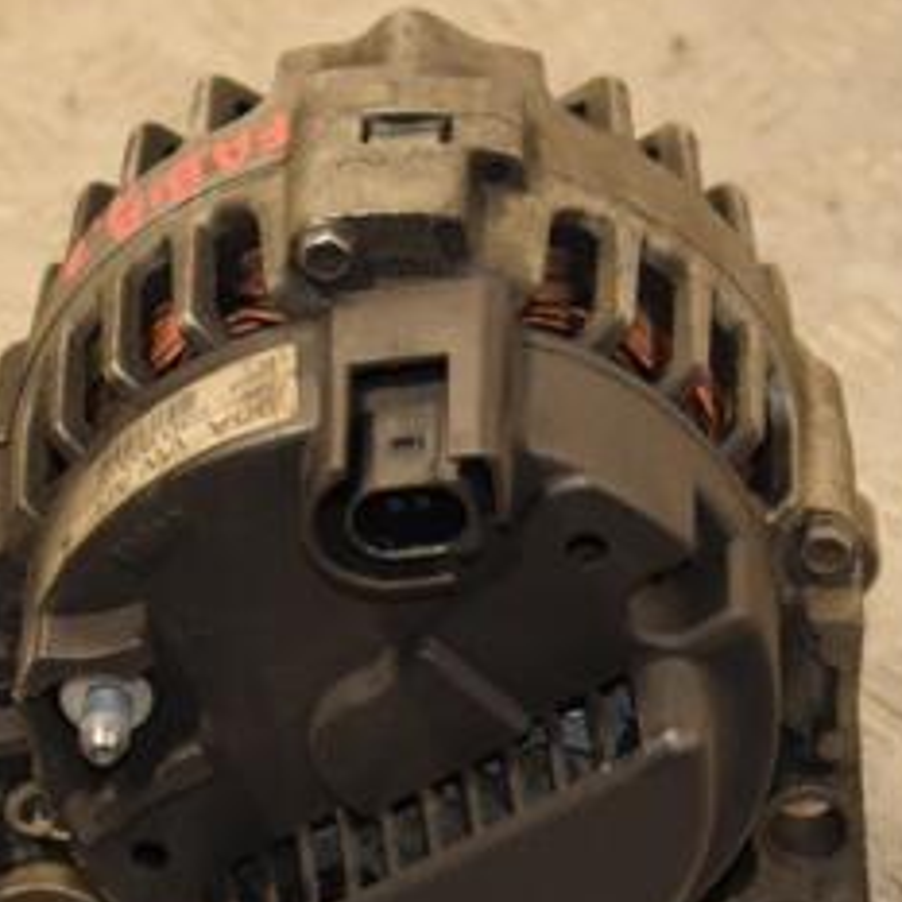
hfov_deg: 10.7
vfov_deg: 10.6
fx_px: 4835
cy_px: 728
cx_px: 507
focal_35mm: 164
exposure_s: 1/125
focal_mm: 50
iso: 800
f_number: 5
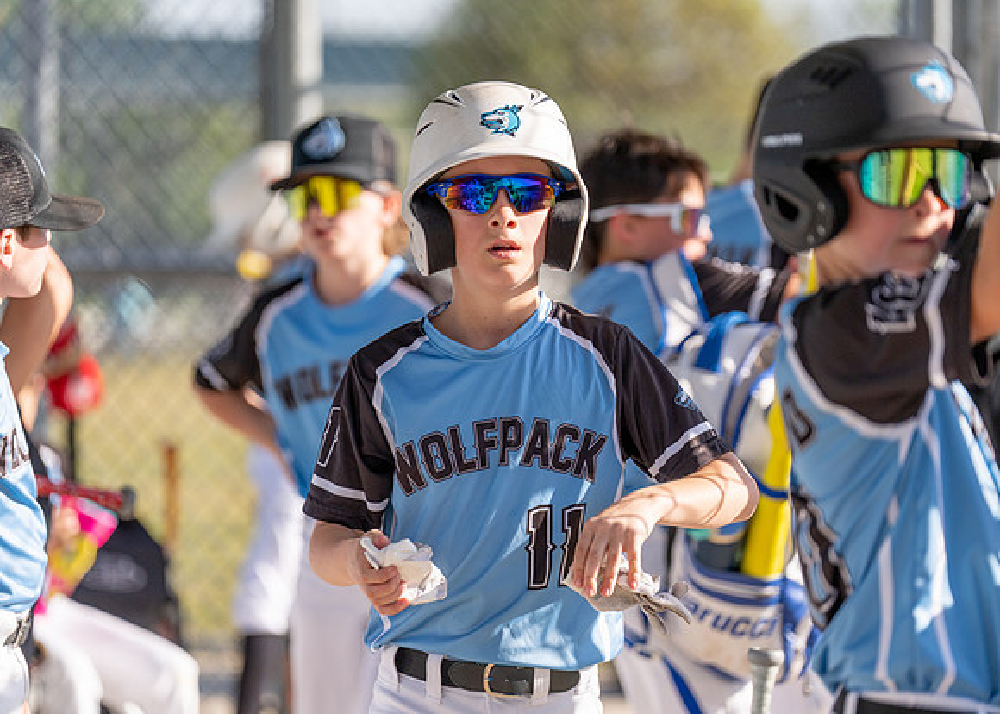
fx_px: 4831
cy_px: 357
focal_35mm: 170
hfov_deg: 11.8
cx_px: 500
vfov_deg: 8.5
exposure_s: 1/4000
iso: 320
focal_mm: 162
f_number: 2.8
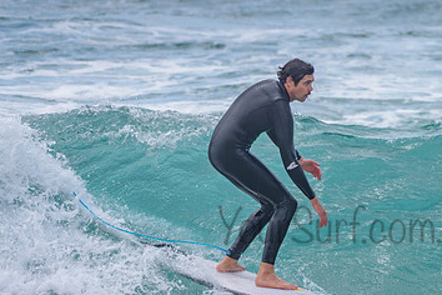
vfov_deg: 1.4
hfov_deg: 2.1
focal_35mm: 1004
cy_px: 197
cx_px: 305
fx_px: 12326
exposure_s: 1/1600
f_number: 5.6
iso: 140
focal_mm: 500
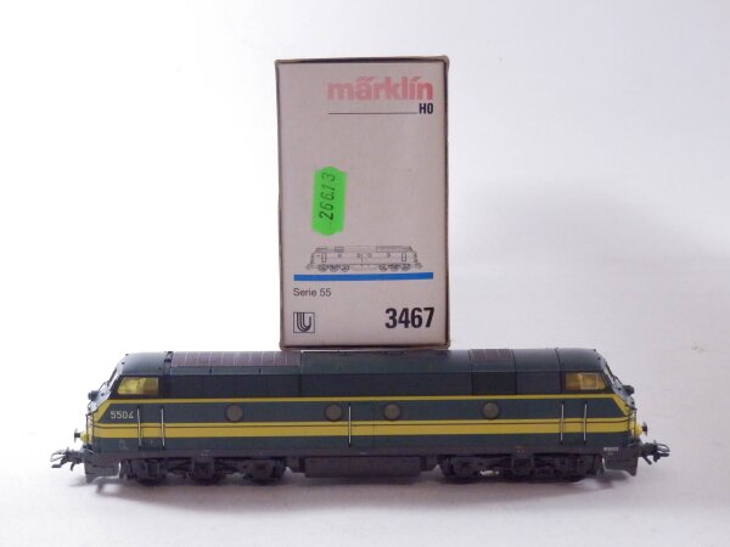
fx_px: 1392
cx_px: 365
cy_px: 274
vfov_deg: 22.3
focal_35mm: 66
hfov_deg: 29.4
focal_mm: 11.9
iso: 1250
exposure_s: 1/160
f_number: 4.4
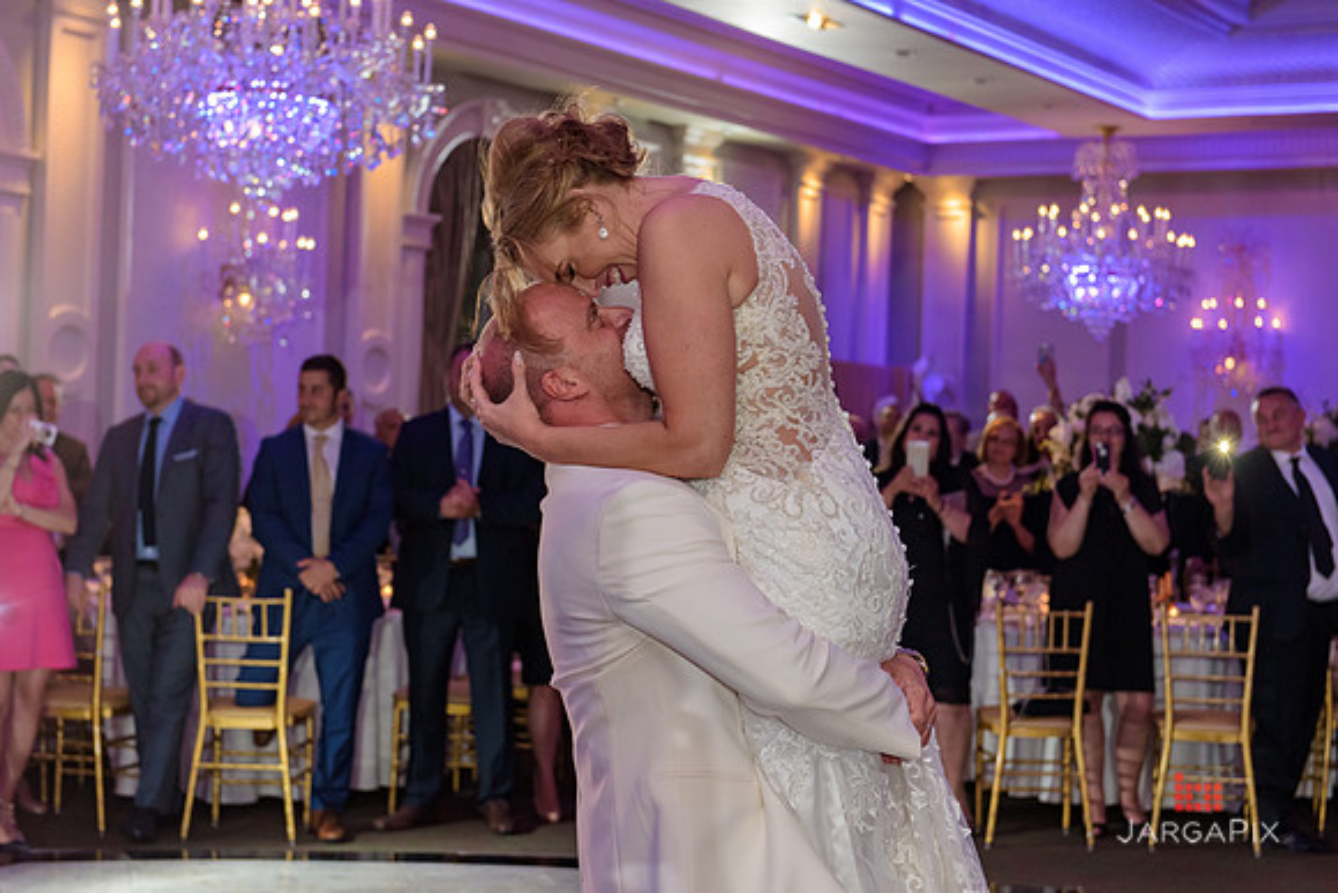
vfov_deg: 21.6
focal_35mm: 63
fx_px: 2342
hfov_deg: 31.9
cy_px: 418
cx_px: 666
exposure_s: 1/125
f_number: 3.2
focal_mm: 58
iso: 1600
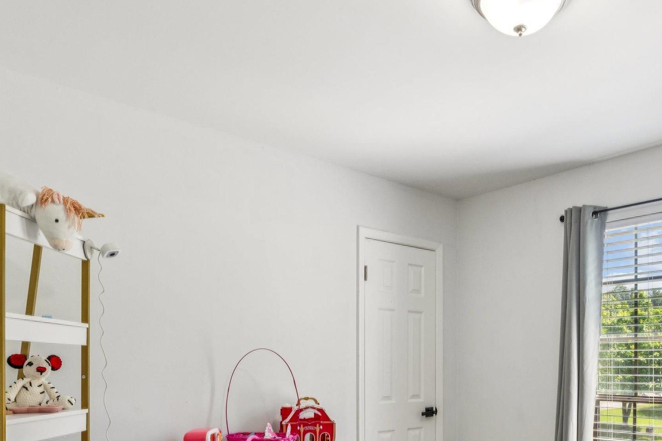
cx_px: 450
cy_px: 372
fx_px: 579
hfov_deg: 58.0
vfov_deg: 39.5
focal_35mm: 32
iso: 400
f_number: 13
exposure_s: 1/13
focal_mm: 14.7
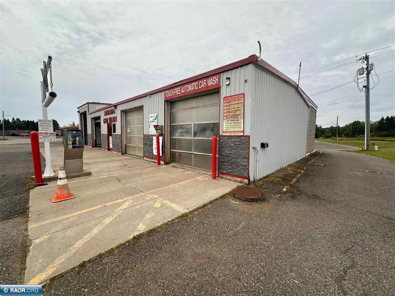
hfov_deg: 102.1
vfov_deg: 85.7
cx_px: 198
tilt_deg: -4.7
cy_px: 148
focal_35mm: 14
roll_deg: -2.3
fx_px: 160
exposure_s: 1/1795
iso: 50
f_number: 2.2
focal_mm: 2.22
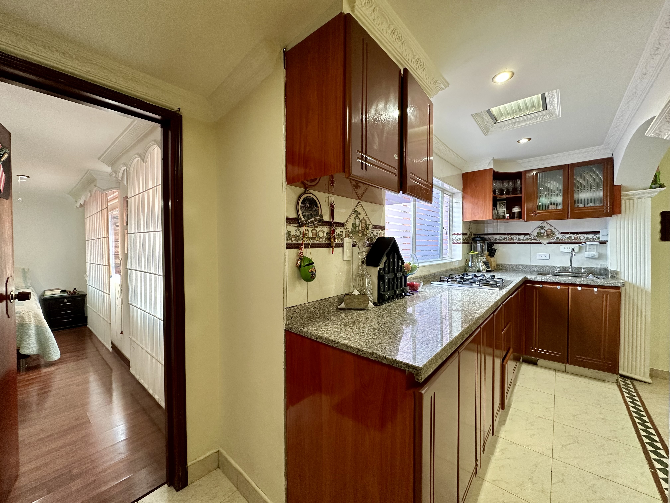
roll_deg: +0.4
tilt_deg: -1.1
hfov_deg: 102.1
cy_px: 252
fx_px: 271
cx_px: 335
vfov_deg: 85.7
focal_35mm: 14
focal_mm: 2.22
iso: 200
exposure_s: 1/60
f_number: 2.2
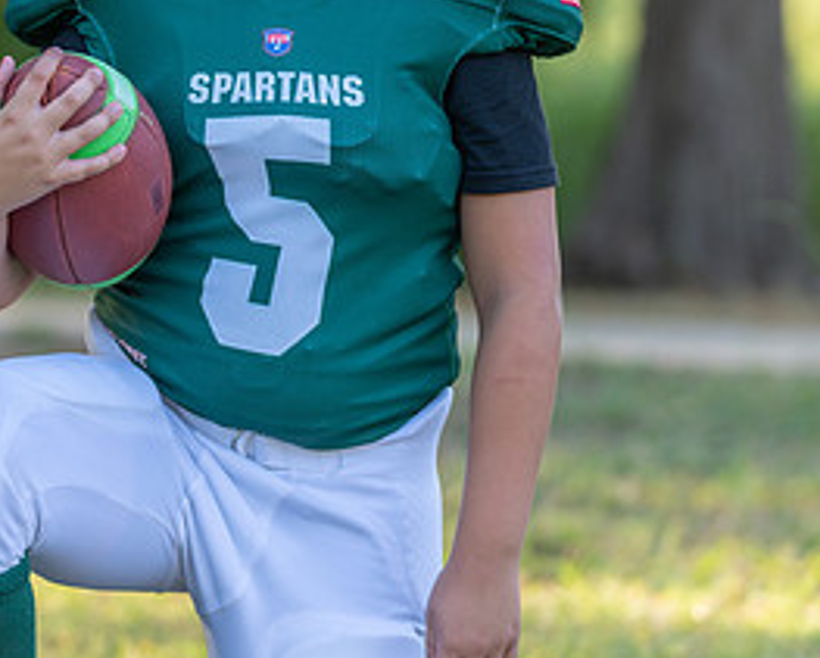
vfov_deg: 5.6
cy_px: 100
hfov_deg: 7.0
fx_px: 6730
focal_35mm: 277
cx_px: 286
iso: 160
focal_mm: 119
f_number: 2.8
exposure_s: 1/320
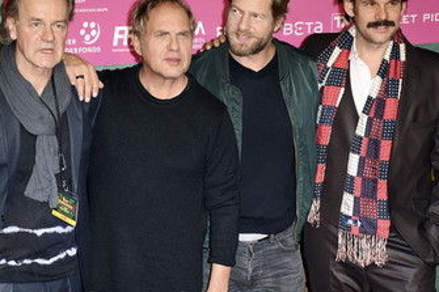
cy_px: 132
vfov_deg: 11.3
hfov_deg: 16.9
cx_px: 193
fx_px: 1475
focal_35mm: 121
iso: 640
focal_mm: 60
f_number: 6.3
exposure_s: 1/160
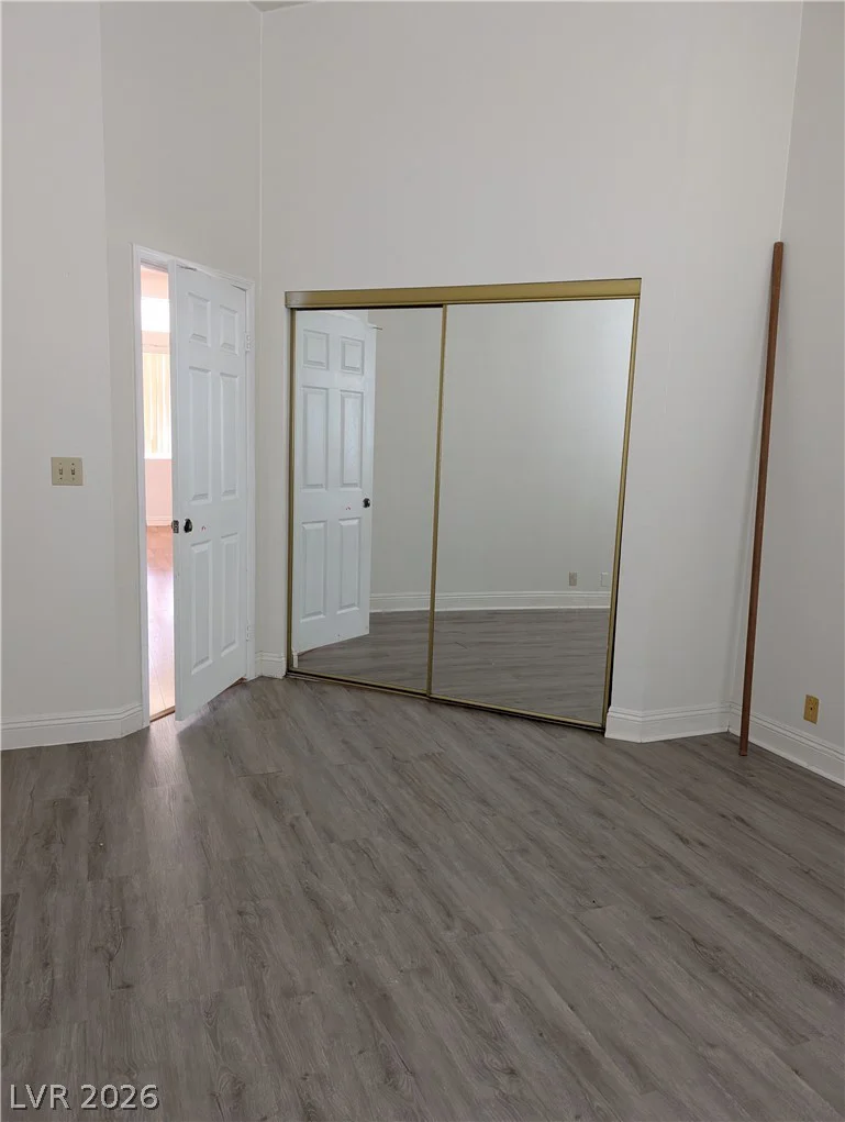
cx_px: 422
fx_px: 779
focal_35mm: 24
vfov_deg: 71.5
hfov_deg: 56.9
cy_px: 561
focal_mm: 6.9
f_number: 1.68
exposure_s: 1/95
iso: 778
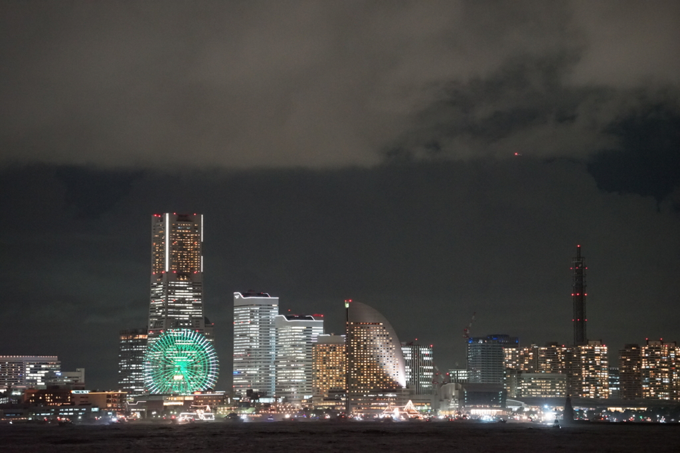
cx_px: 340
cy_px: 226
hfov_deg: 14.9
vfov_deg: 9.9
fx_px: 2607
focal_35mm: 138
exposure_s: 1/25
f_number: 5
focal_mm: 138
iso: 12800
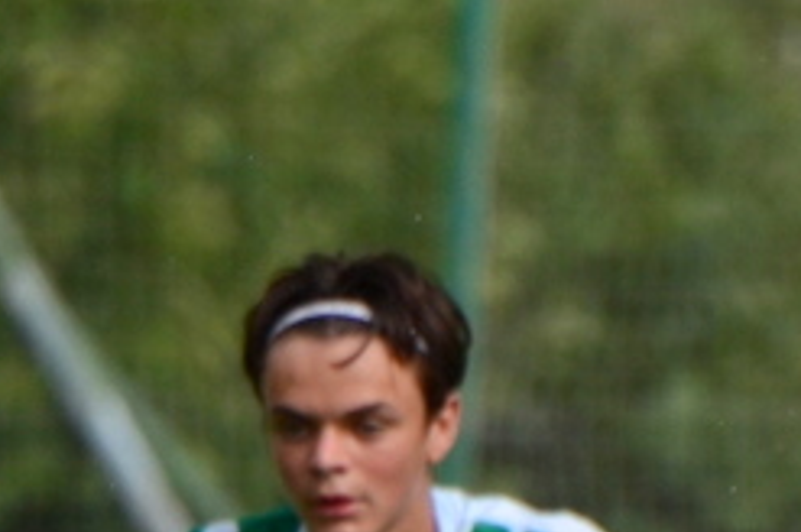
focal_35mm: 1969
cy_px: 1205
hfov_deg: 1.0
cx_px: -486
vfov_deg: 0.7
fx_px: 43752
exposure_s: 1/2000
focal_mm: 270
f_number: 6.3
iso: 400
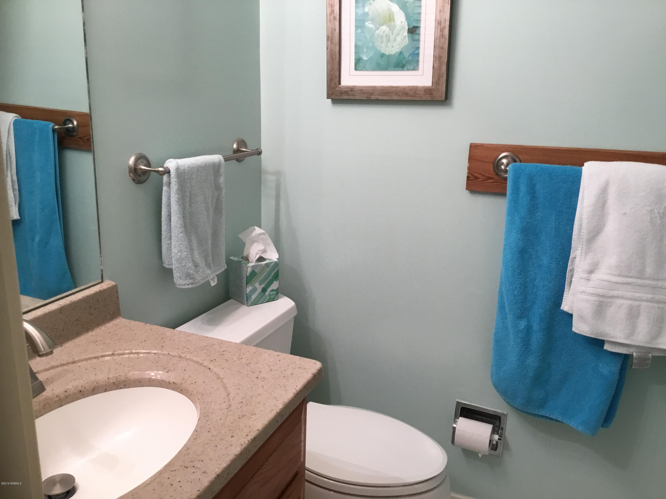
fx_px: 596
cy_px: 250
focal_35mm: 31
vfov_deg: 45.4
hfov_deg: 58.4
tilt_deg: -13.7
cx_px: 333
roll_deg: -0.6
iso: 80
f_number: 2.4
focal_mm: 3.3
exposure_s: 1/30
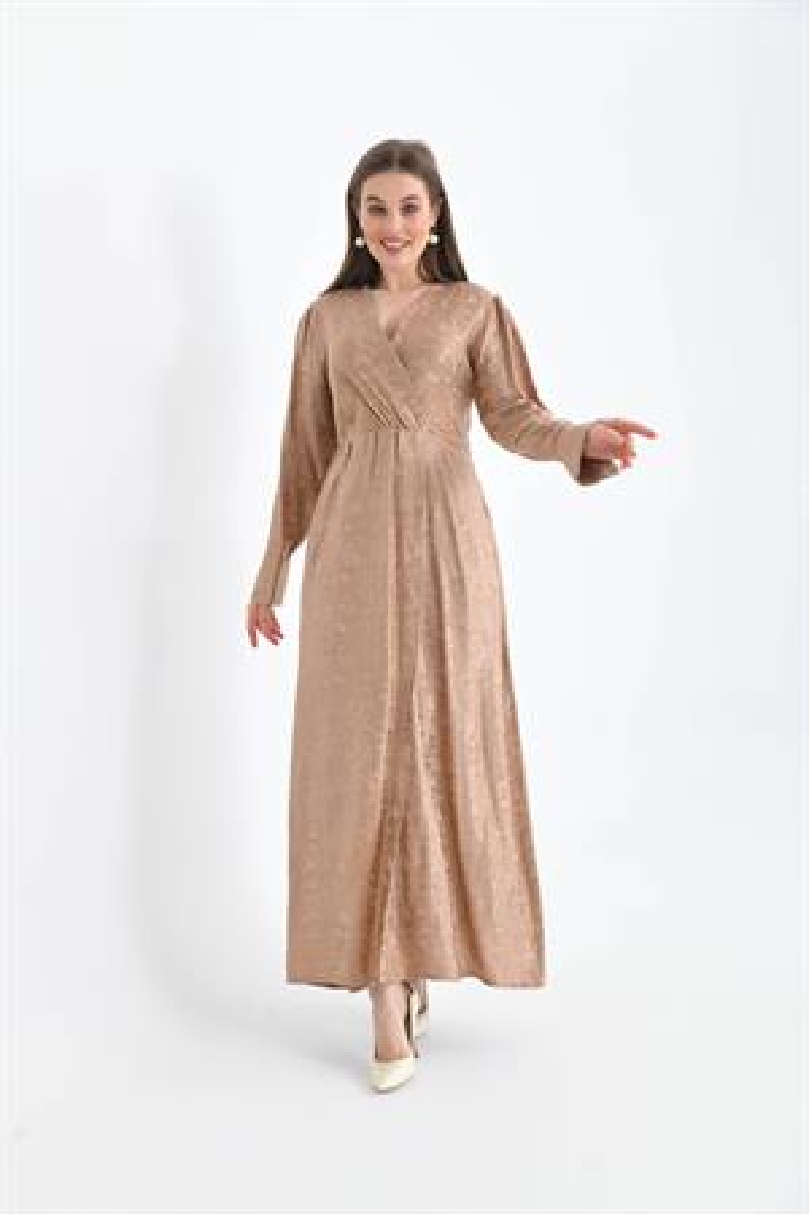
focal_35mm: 48
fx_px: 1618
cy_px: 607
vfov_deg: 41.1
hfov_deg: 28.1
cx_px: 404
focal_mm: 48
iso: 250
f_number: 7.1
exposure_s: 1/125
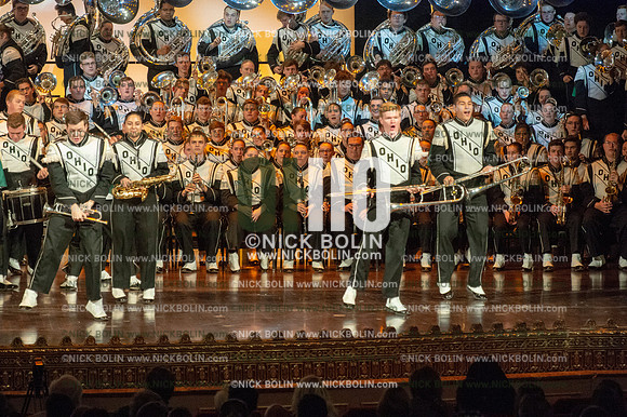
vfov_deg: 7.0
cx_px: 314
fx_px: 3394
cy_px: 208
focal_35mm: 195
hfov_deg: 10.6
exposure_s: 1/320
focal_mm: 195
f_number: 5.6
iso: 8000
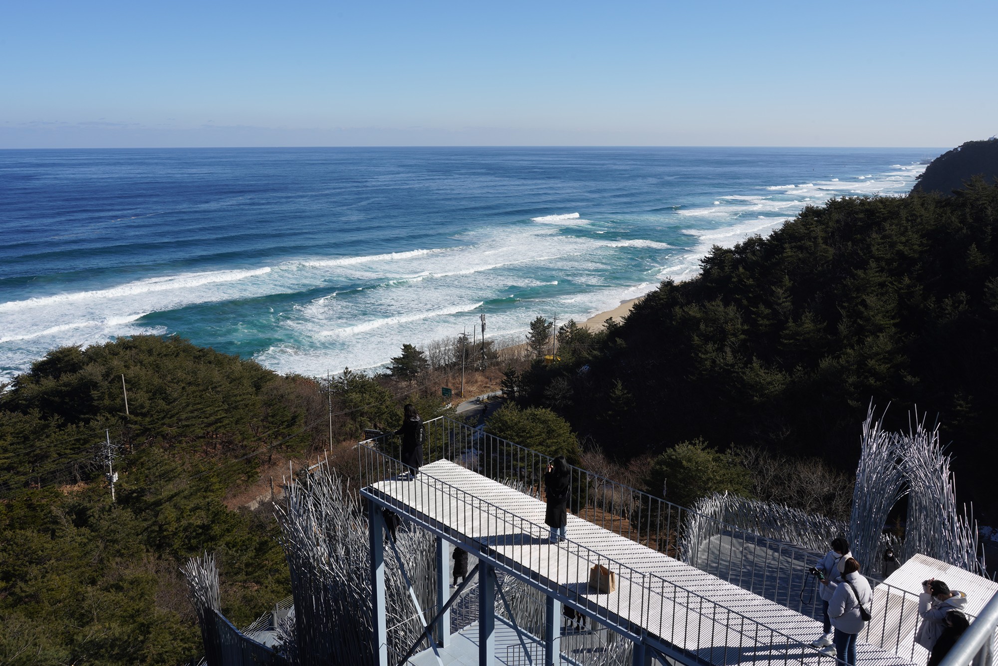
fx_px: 776
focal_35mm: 28
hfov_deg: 65.5
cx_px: 499
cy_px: 333
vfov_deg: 46.4
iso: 100
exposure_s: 1/100
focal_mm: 28
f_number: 16
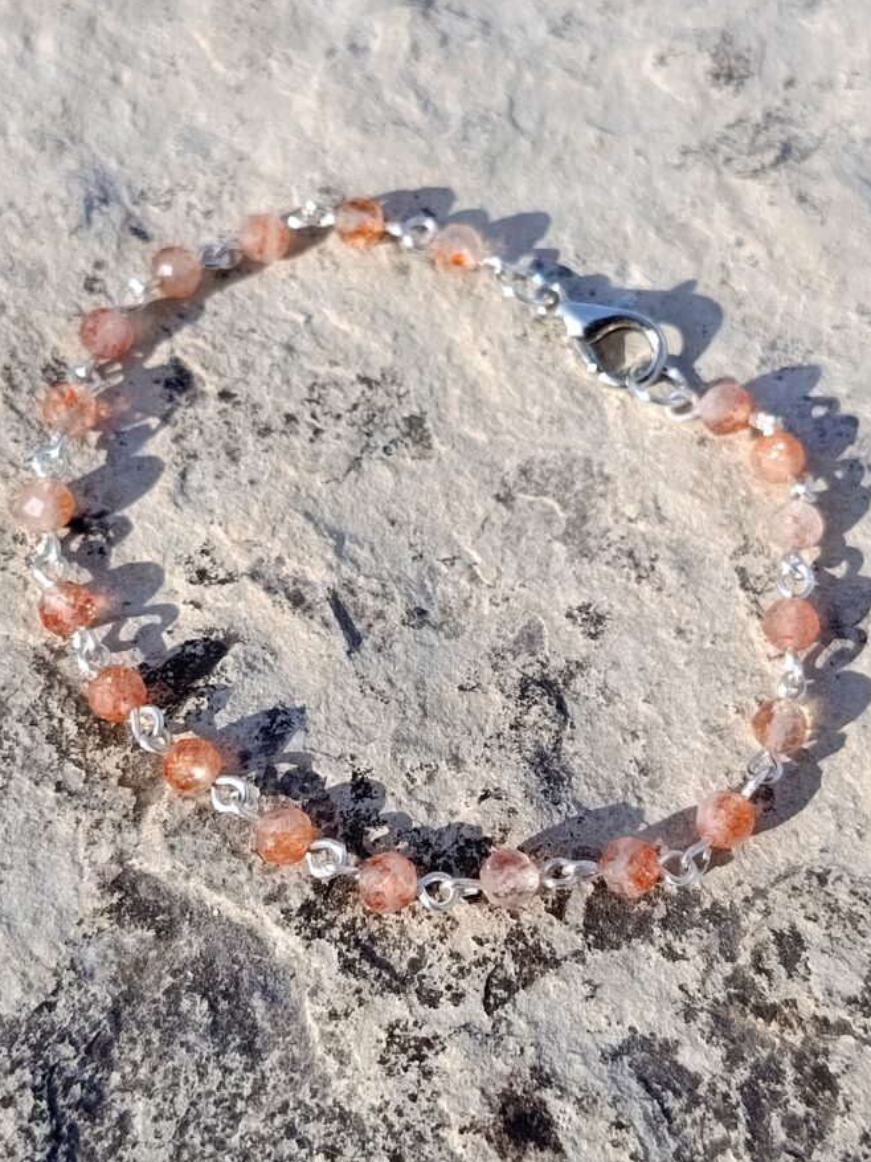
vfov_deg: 34.4
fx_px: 1880
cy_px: 588
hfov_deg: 26.1
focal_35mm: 56
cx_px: 438
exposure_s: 1/450
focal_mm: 5.24
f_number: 1.7
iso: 52
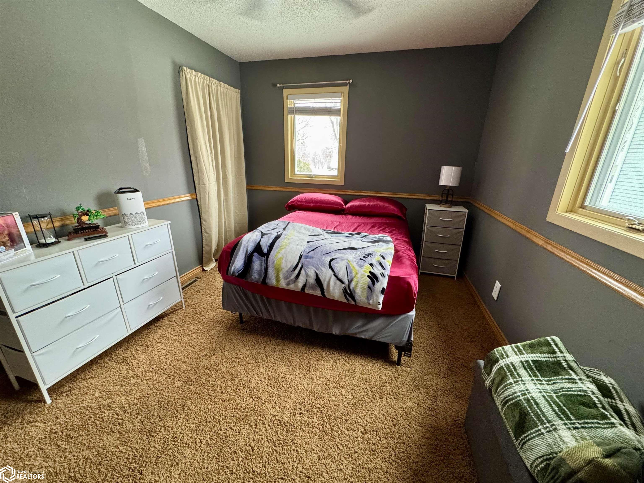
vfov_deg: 85.7
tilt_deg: -19.0
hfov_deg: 102.1
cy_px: 242
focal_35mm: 14
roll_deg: -1.2
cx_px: 322
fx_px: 260
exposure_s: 1/60
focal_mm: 2.22
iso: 500
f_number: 2.2
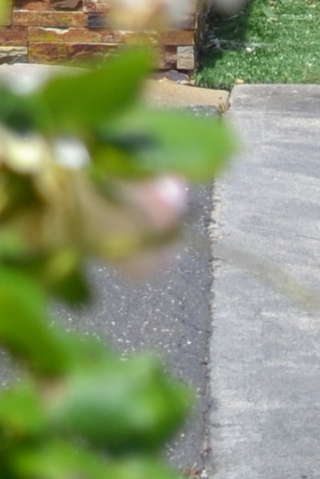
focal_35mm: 625
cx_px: -495
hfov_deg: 2.2
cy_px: -1176
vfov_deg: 3.2
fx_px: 8320
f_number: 8
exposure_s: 1/250
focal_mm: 55
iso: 100
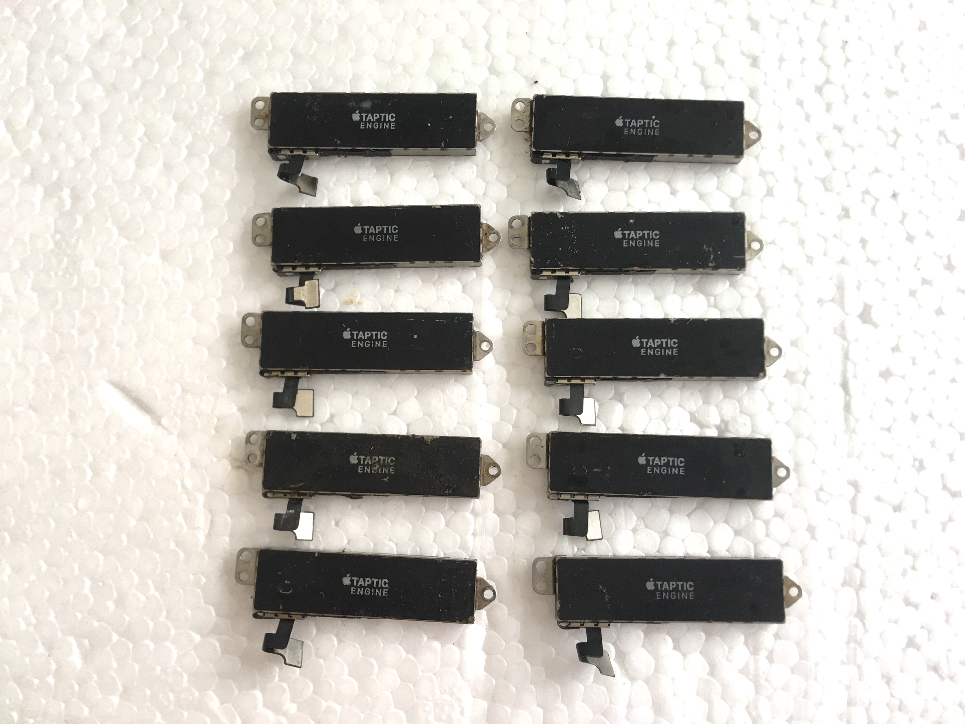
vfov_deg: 48.2
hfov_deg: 61.7
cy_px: 362
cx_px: 482
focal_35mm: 29
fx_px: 808
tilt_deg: -82.0
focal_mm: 4.15
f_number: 2.2
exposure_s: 1/33
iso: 32
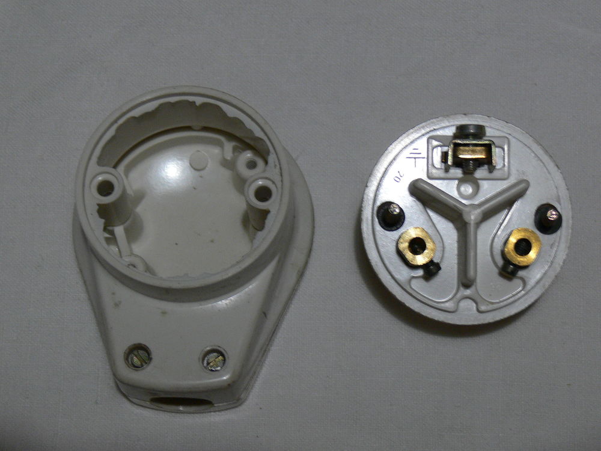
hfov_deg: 22.0
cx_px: 300
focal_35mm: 89
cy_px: 226
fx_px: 1545
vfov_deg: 16.6
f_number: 3.2
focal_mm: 14.8
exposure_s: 1/30
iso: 125
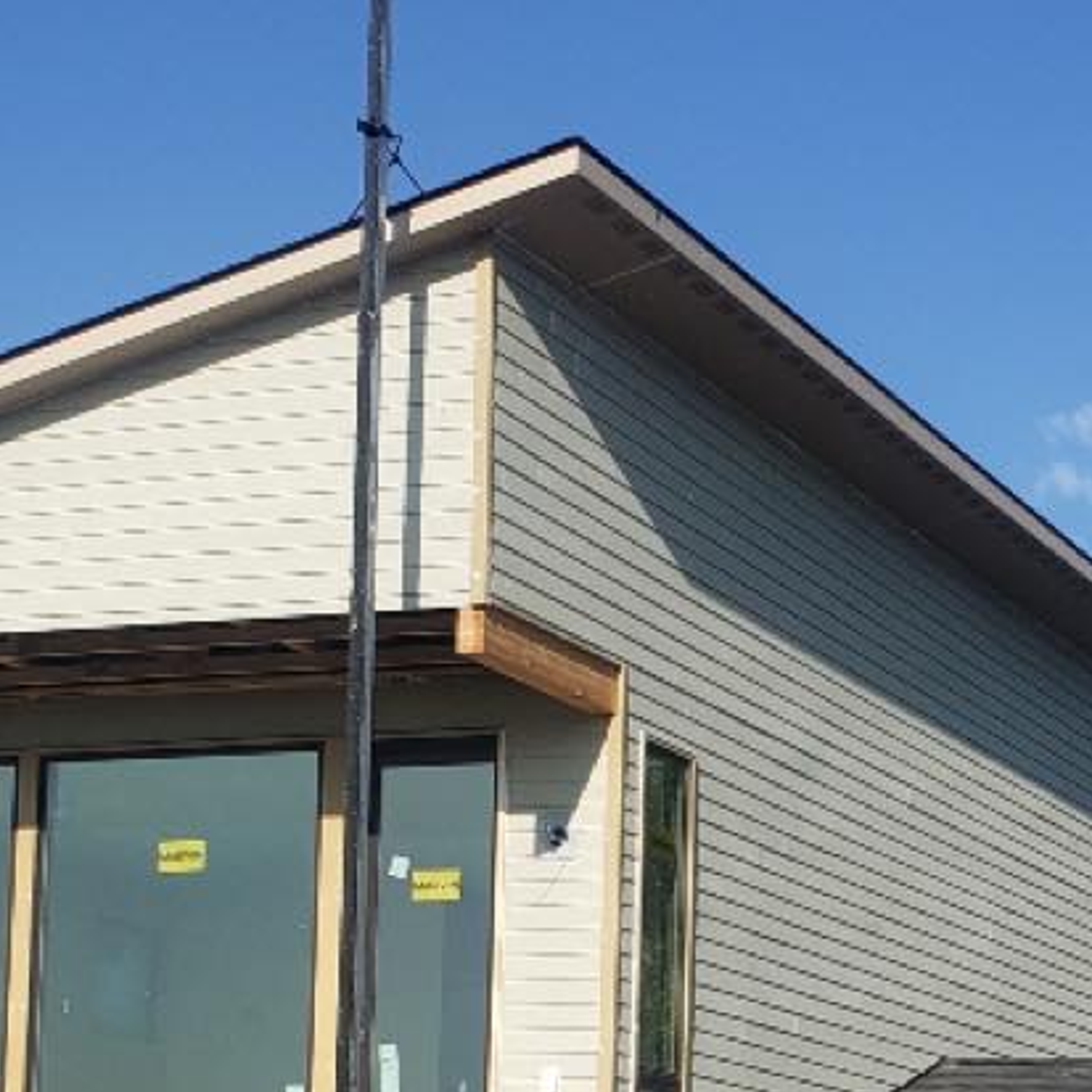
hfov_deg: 19.2
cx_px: 970
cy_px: 1140
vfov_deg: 18.9
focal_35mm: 89
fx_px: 3176
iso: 50
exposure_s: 1/1653
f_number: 2.4
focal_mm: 4.3
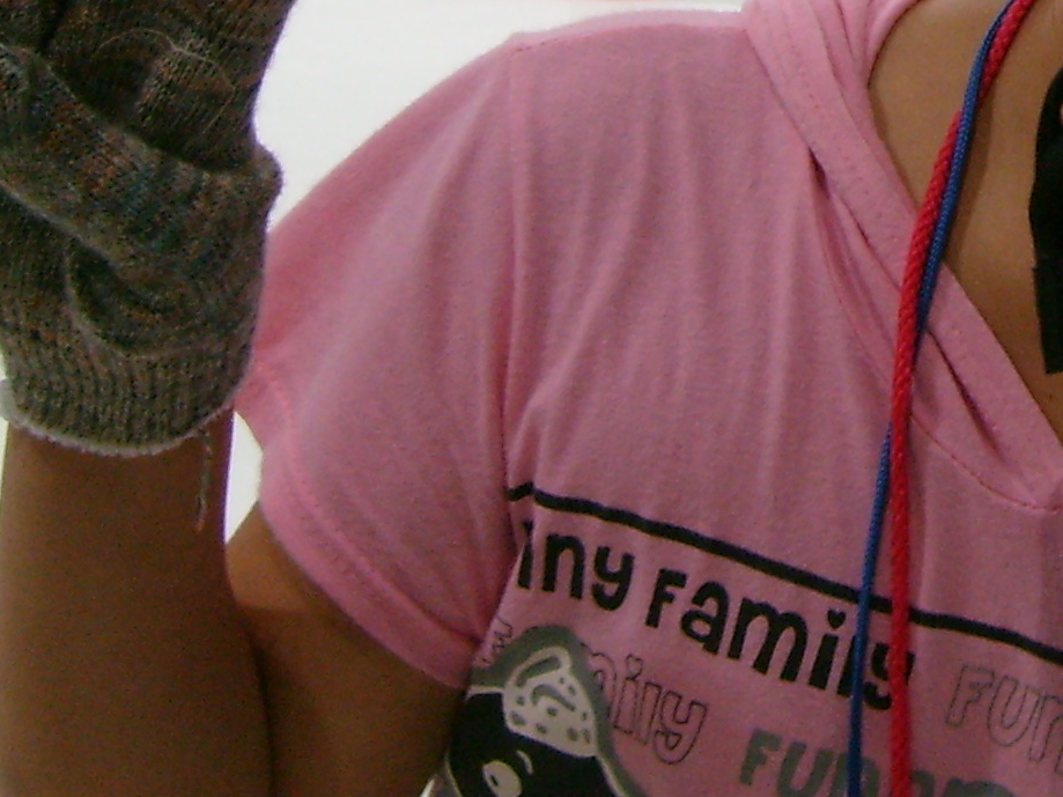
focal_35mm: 117
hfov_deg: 16.1
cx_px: 1293
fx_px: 3592
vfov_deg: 12.2
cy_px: -288
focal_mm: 5.8
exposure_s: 1/45
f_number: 2.8
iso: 120
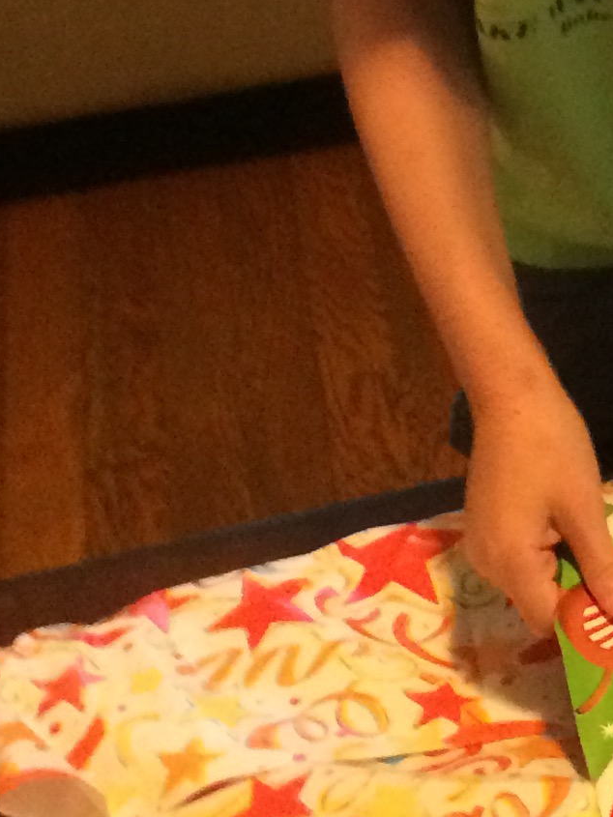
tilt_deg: -30.9
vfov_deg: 16.8
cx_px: 816
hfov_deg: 12.8
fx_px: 2644
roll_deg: +1.6
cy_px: -165
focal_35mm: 112
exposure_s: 1/24
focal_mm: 4.15
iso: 320
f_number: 2.2
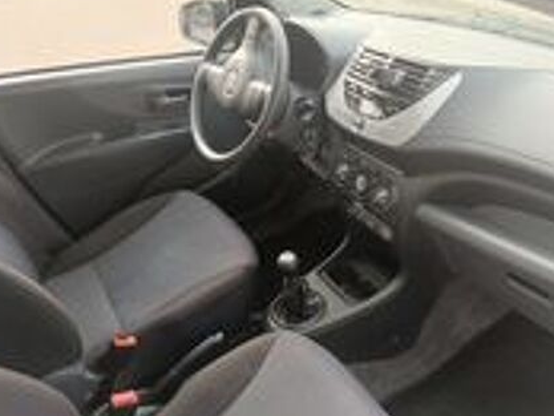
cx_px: 280
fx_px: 480
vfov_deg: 46.8
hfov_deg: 59.9
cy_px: 207
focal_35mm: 30
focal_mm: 3.96
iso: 90
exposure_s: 1/50
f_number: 1.8
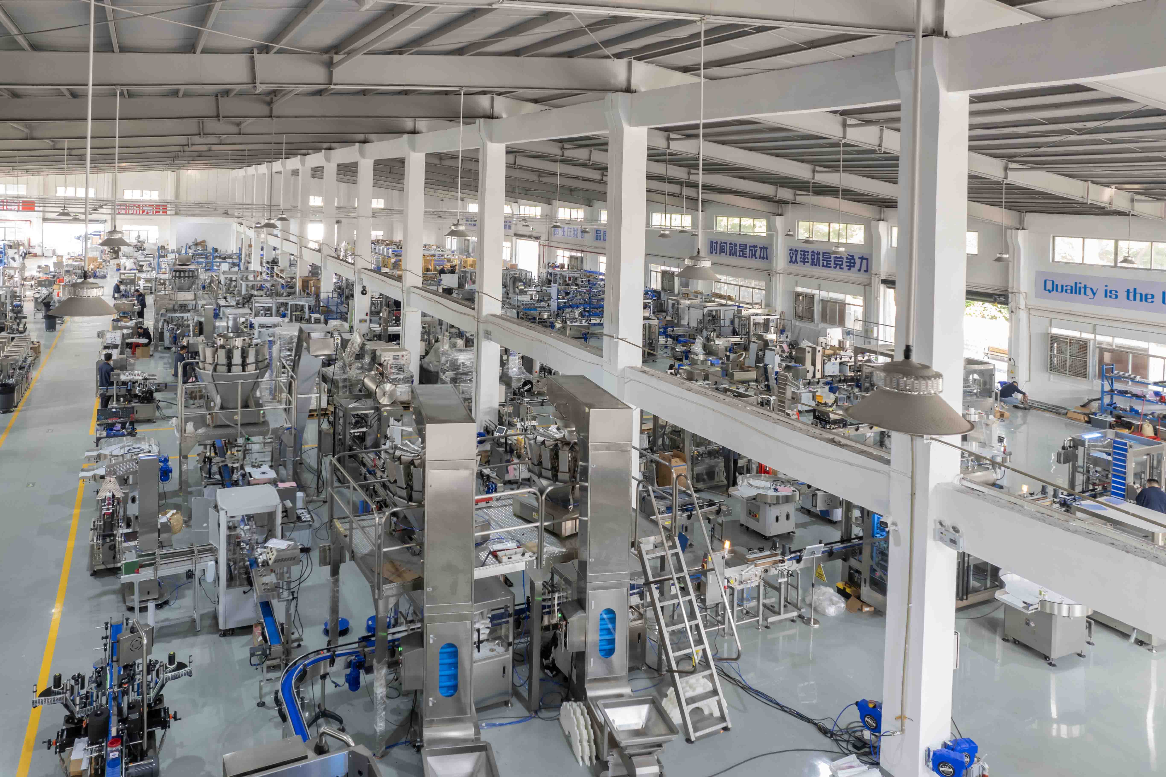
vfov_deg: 57.2
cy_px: 388
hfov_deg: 78.6
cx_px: 583
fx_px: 712
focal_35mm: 22
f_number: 2.8
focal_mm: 8.38
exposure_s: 1/15
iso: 100
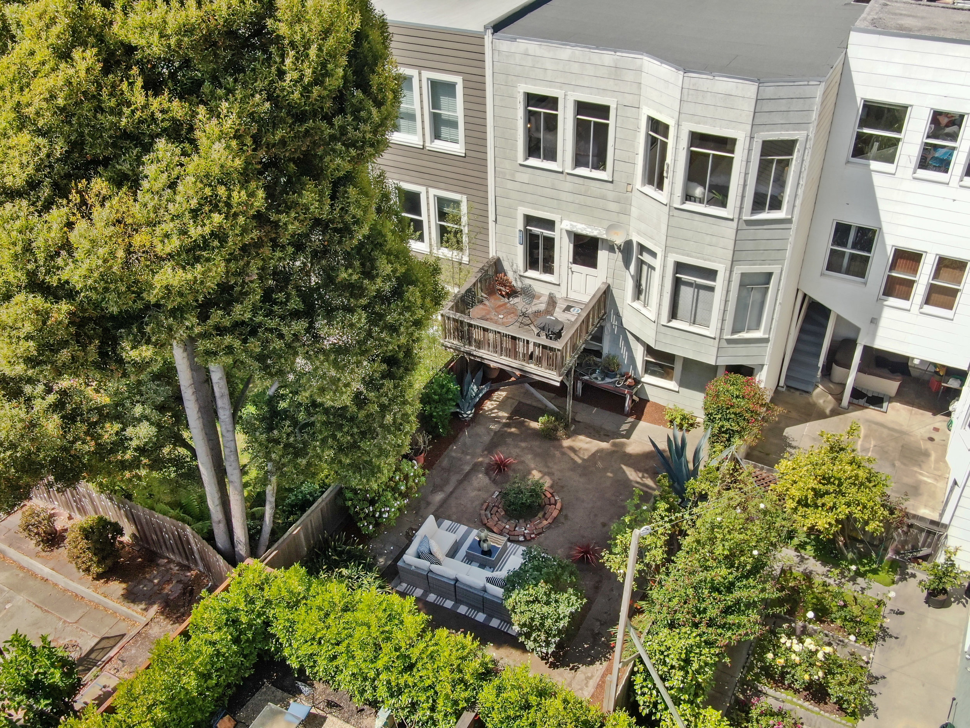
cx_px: 485
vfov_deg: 41.8
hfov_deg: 54.0
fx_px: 953
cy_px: 364
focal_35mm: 34
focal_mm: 5.82
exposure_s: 1/80
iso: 100
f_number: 3.2
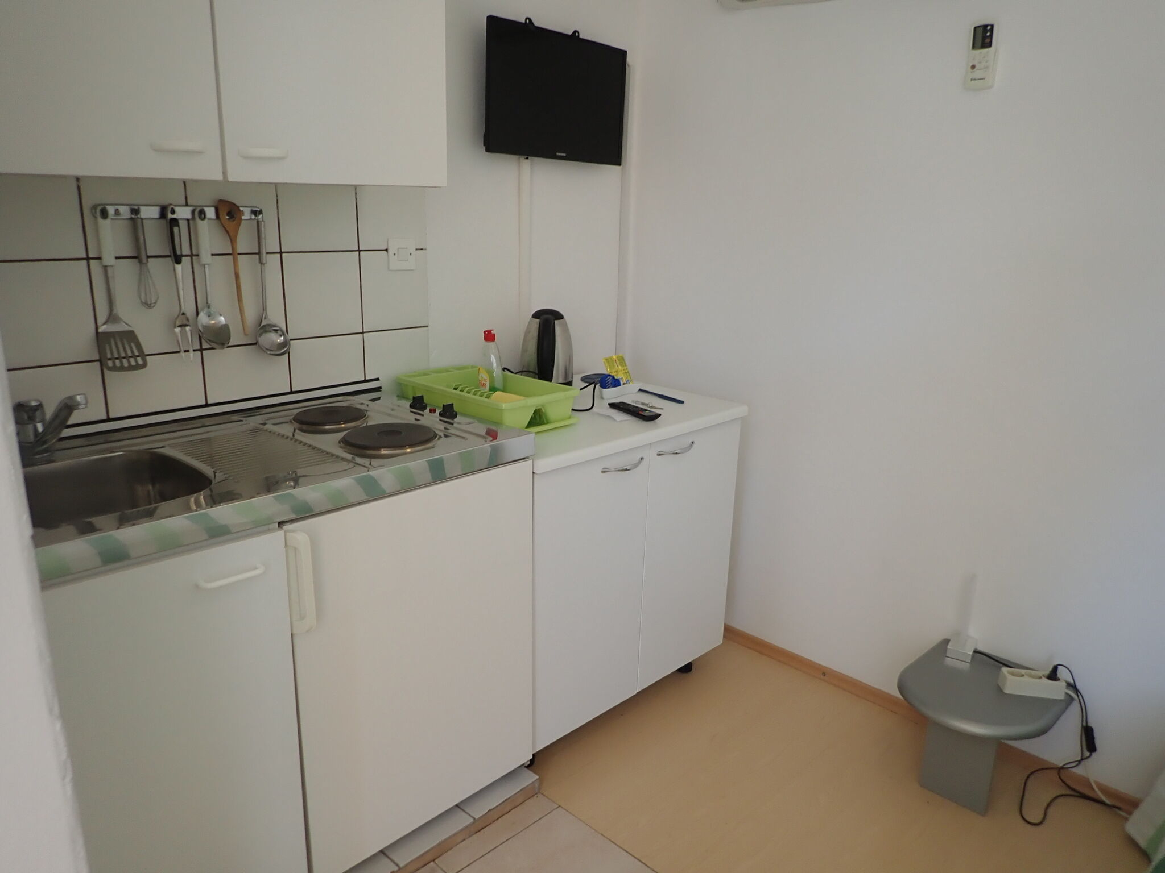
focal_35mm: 25
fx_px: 841
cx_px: 582
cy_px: 436
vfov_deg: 54.9
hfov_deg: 69.4
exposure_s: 1/80
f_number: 2
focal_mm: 4.5
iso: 100
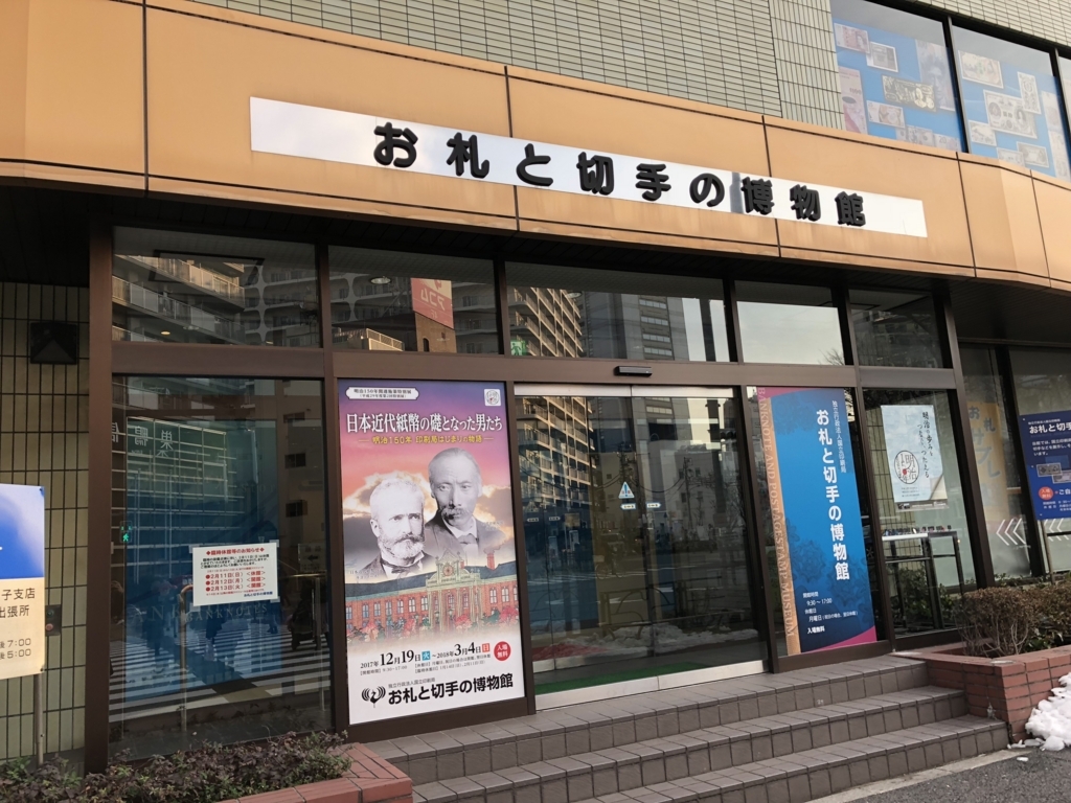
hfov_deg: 63.4
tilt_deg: +7.3
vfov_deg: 49.7
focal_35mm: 28
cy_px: 402
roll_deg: +6.8
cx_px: 536
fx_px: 866
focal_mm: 4
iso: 20
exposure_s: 1/232
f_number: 1.8
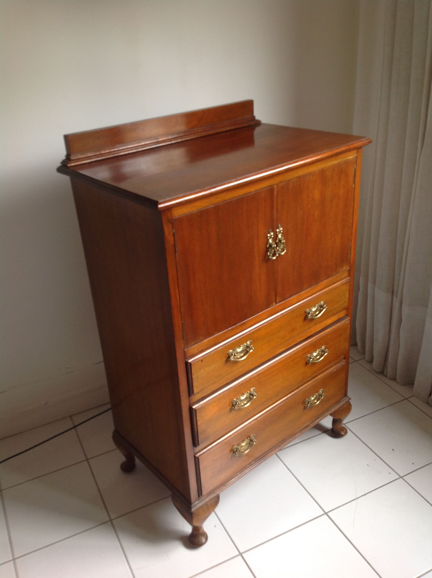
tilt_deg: -24.0
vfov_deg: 52.7
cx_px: 216
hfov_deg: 40.6
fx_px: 584
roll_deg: +3.9
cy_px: 289
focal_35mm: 35
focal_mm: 4.28
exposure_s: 1/15
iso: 50
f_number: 2.4
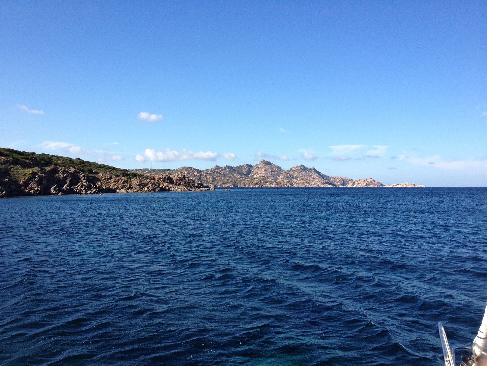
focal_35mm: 35
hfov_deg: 52.6
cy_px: 183
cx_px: 244
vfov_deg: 40.7
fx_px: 492
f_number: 2.4
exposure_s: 1/1227
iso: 64
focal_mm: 4.28
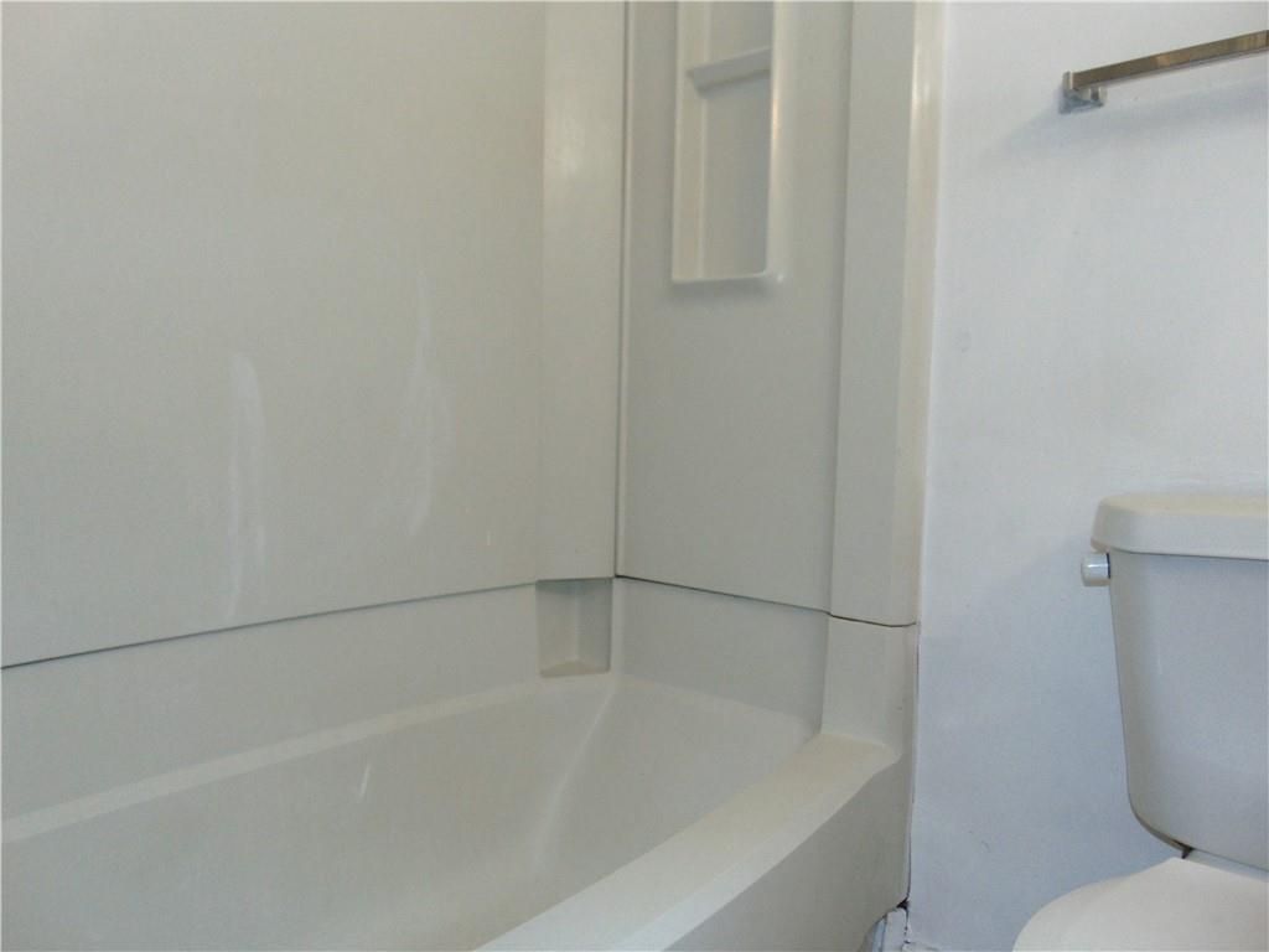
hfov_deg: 69.4
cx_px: 634
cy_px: 476
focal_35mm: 25
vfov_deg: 54.9
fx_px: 916
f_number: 3
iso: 160
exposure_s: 1/30
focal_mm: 4.5
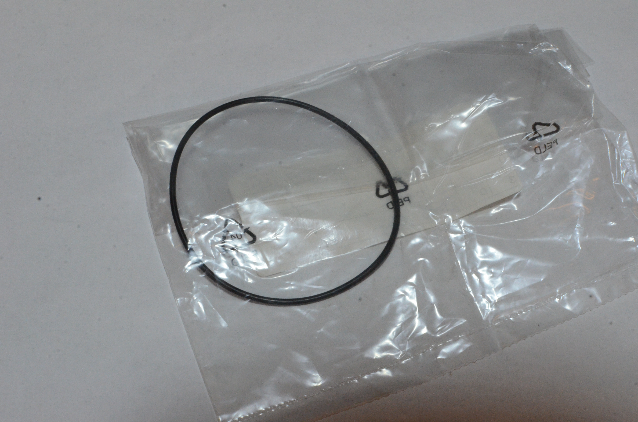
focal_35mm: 52
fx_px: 928
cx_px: 319
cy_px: 211
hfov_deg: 37.9
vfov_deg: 25.6
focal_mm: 35
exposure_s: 1/50
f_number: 22
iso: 2500
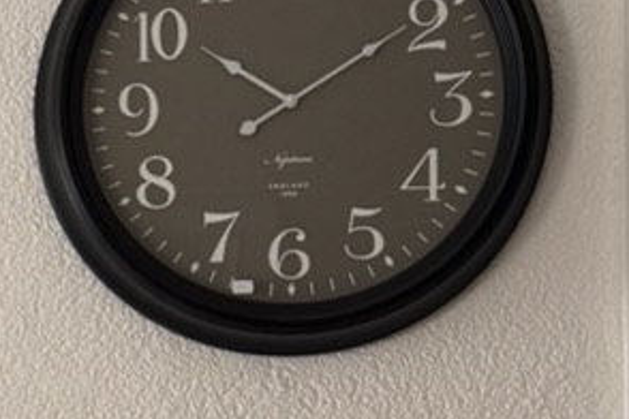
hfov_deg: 11.2
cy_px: 509
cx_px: -396
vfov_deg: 7.8
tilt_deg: +1.3
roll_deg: +0.8
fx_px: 3040
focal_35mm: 174
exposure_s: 1/121
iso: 125
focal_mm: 6.76
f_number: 1.78
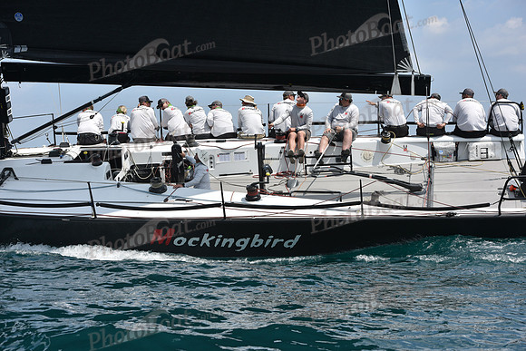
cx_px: 263
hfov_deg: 28.8
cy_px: 176
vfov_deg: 19.5
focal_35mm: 70
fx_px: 1023
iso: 250
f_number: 8
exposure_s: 1/1250
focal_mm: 70
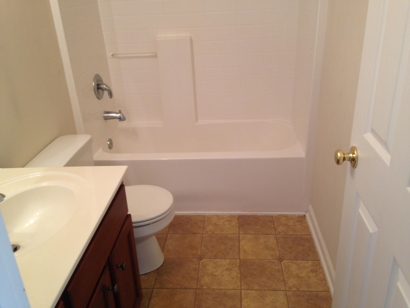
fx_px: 391
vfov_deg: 42.9
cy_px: 154
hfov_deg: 55.4
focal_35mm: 33
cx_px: 205
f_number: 2.4
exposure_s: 1/20
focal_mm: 4.13
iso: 64
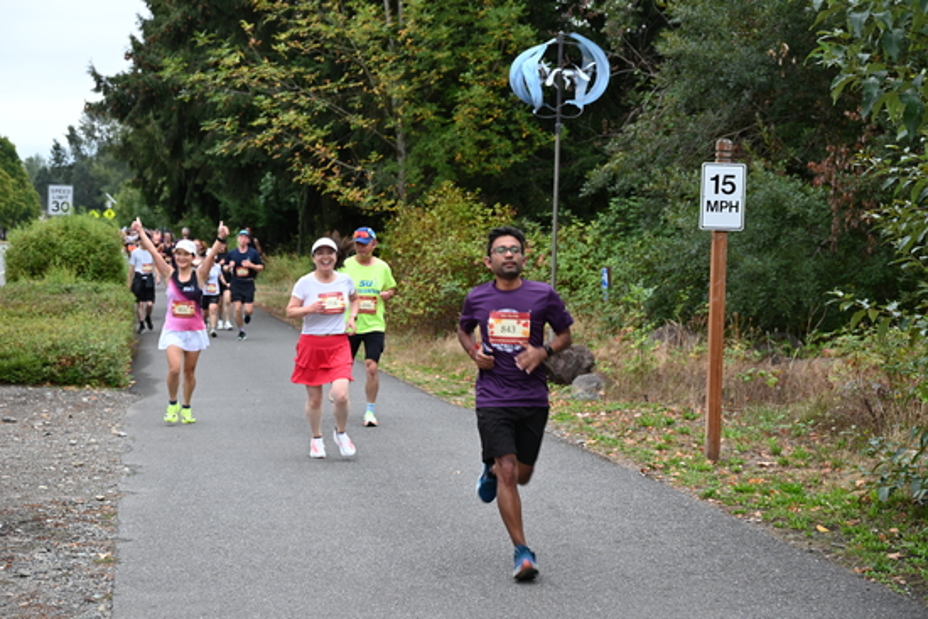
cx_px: 464
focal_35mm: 70
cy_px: 310
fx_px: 1805
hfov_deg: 28.8
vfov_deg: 19.5
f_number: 6
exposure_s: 1/125
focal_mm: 70
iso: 560
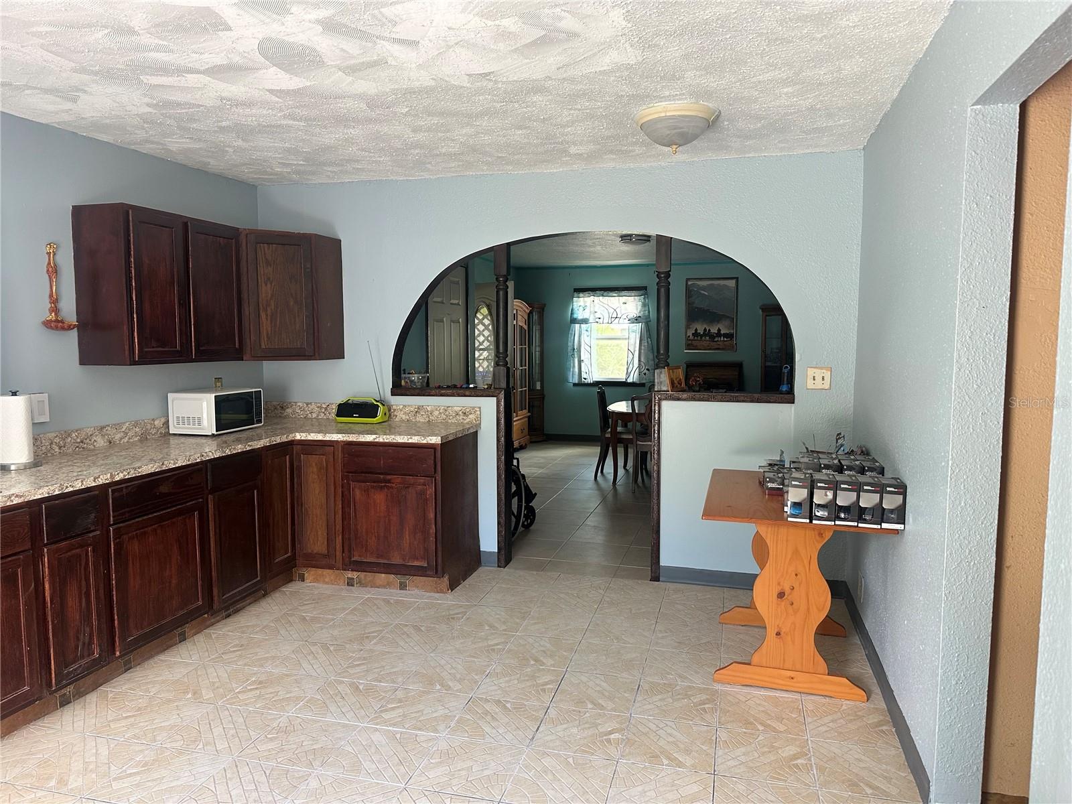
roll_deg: -0.2
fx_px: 743
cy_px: 402
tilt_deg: -5.5
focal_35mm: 24
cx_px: 536
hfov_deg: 71.6
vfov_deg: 56.8
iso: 160
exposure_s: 1/121
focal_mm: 6.86
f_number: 1.78
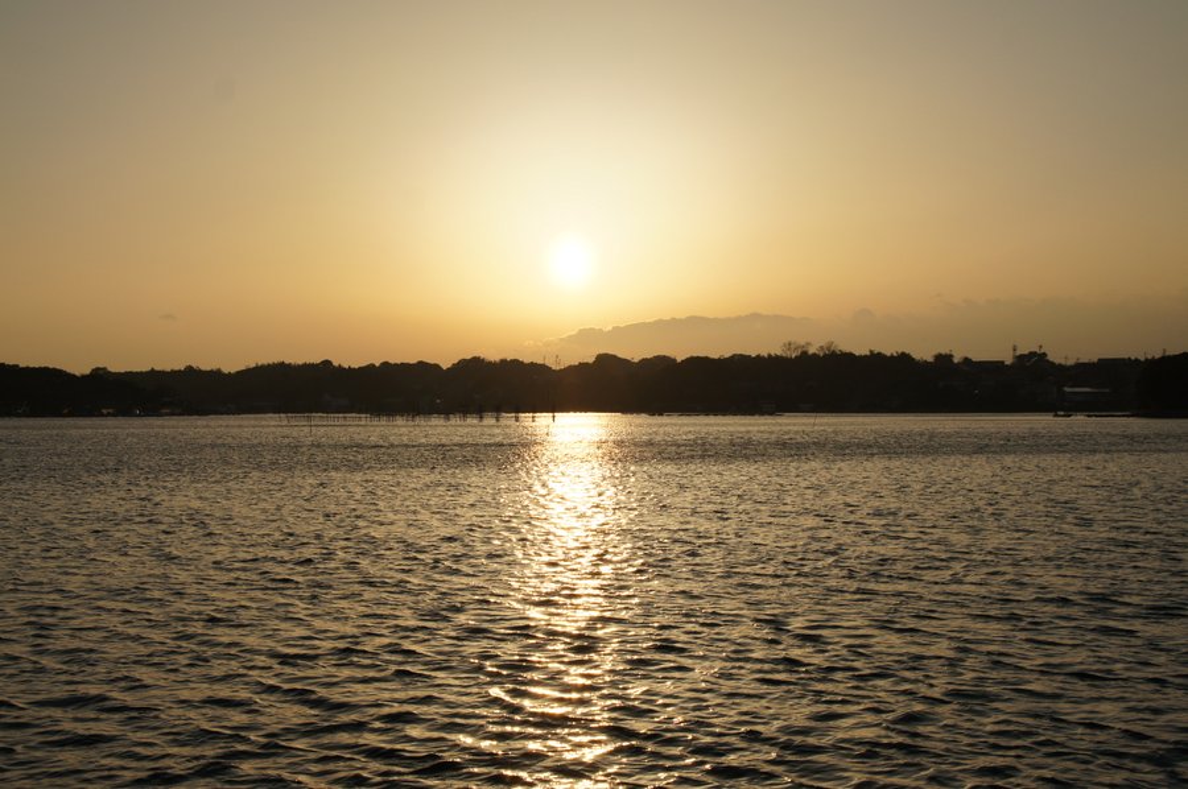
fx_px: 1632
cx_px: 594
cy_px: 394
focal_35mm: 50
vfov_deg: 27.2
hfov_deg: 40.0
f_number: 9
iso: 200
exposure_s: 1/1250
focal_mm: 33
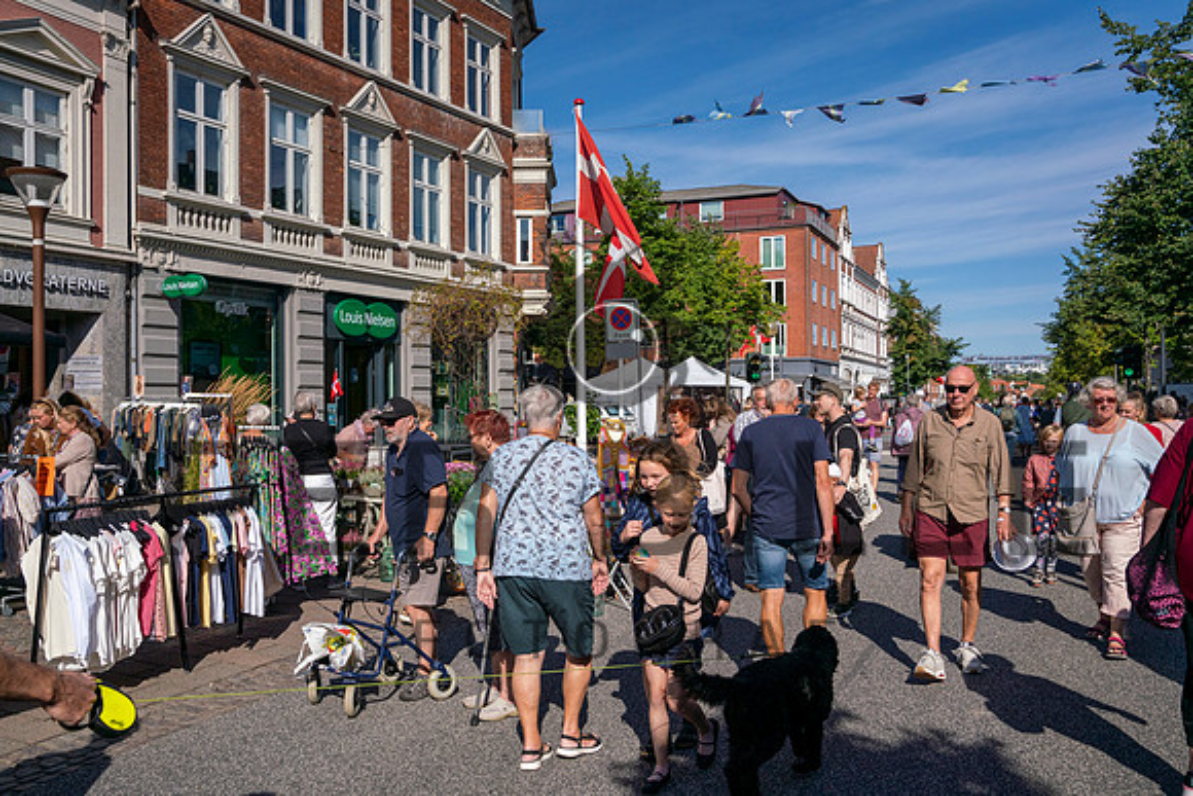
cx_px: 596
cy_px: 398
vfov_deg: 42.7
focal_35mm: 31
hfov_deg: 60.8
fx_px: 1017
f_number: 6.3
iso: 640
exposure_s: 1/8000
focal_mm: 30
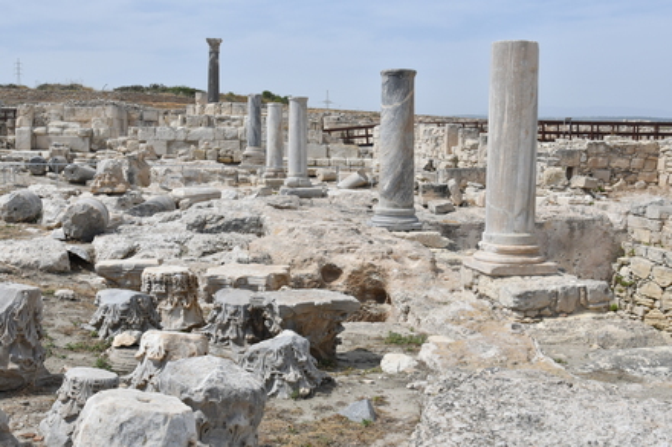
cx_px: 336
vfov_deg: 29.8
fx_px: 840
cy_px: 224
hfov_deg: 43.6
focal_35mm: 45
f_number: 9
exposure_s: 1/800
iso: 250
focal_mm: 30
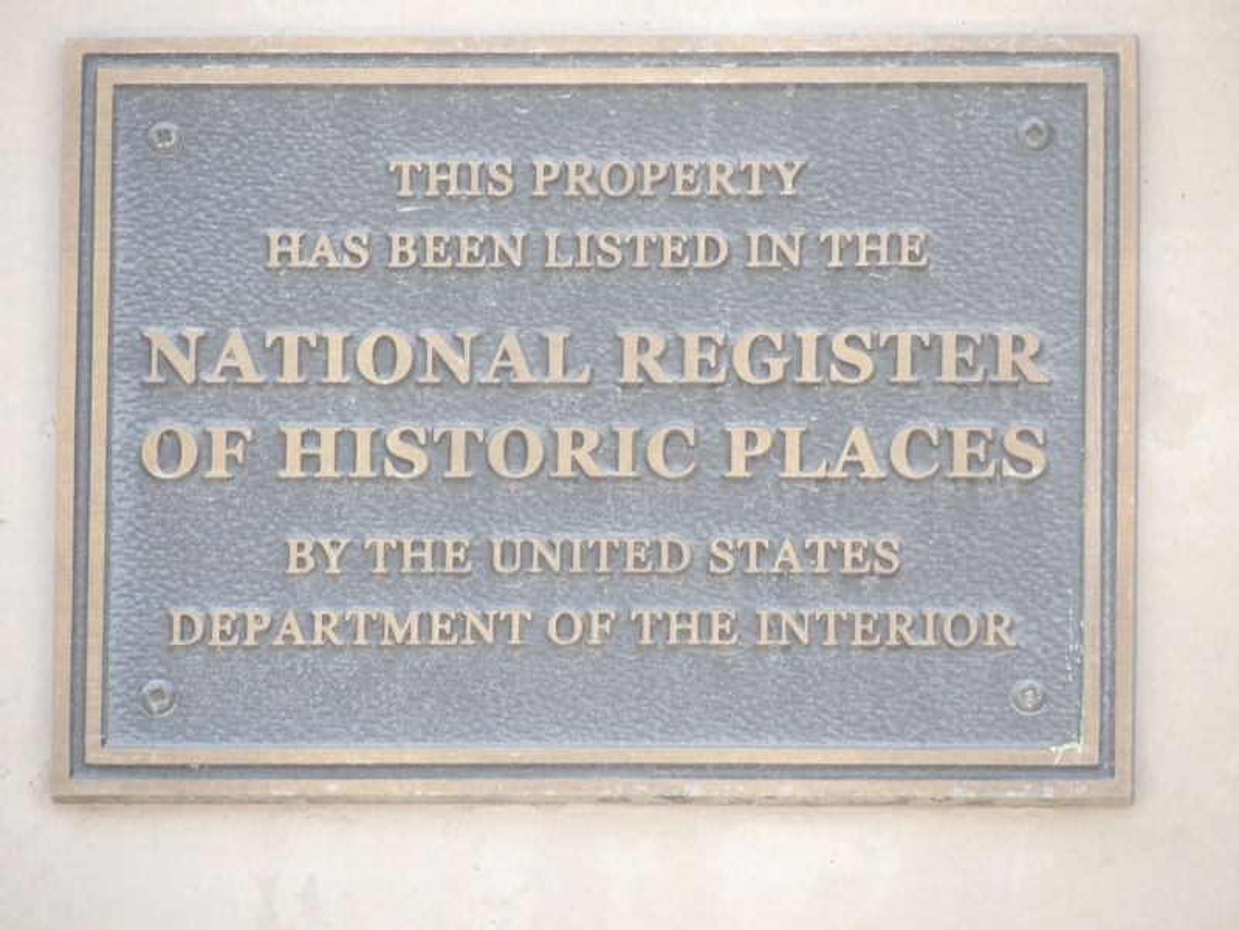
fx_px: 21619
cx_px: 620
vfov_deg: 2.5
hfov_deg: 3.3
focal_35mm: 604
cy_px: 465
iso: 200
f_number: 4.2
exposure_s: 1/91
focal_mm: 108.3
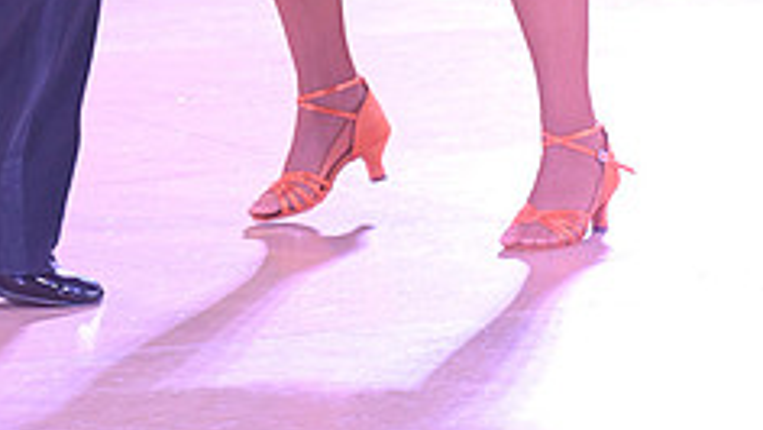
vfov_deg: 3.5
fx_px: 7044
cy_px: -478
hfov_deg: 6.2
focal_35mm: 348
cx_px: 179
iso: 5000
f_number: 5.6
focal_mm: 135
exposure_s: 1/400
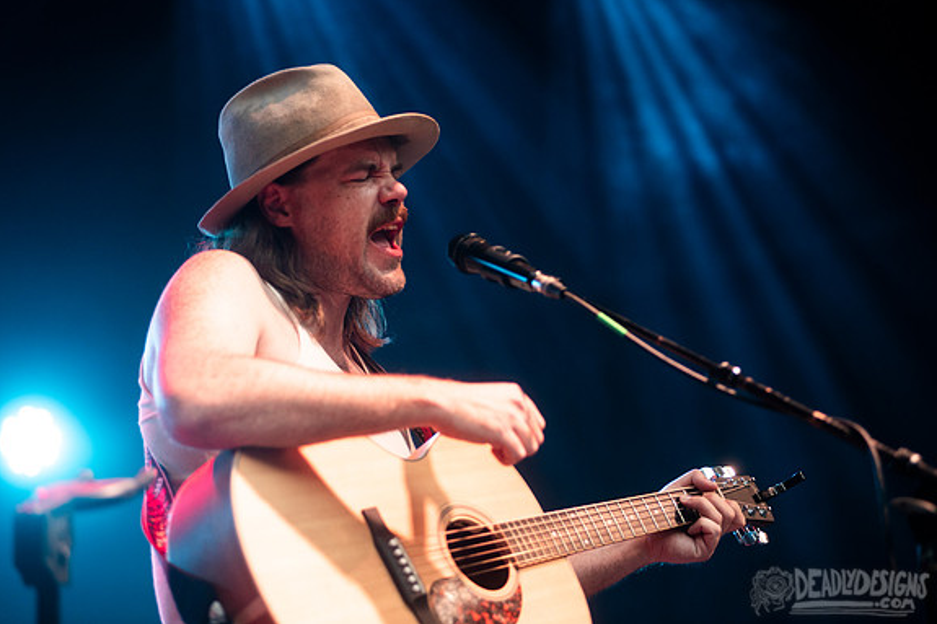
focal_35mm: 117
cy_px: 310
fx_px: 3044
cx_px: 471
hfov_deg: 17.5
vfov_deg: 11.7
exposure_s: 1/200
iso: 1000
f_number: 3.2
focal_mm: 116
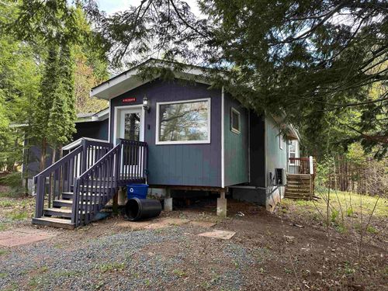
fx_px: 269
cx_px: 194
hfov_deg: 71.6
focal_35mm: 24
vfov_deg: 56.8
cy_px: 146
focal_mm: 6.86
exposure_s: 1/189
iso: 80
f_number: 1.78
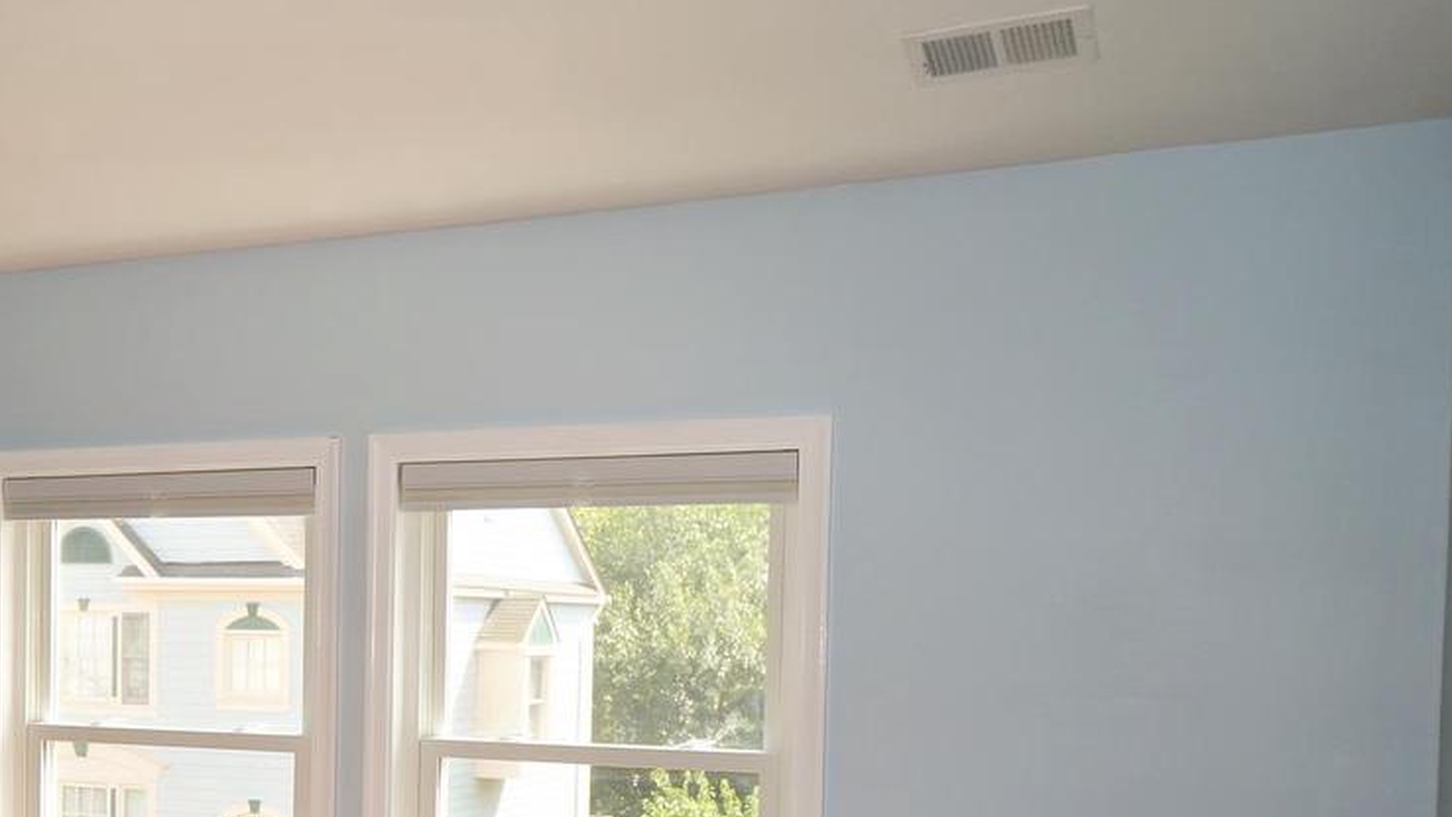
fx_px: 1886
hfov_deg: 38.6
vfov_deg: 23.8
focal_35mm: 49
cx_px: 91
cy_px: 717
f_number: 4
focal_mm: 16
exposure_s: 1/160
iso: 160
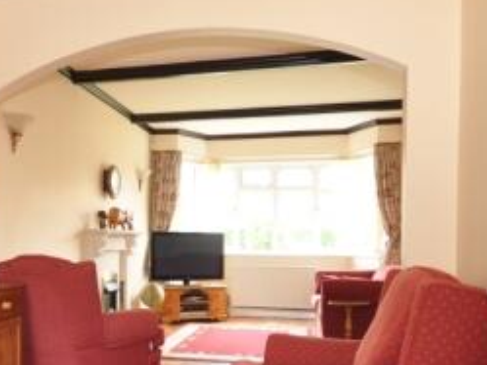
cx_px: 149
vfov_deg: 37.3
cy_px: 246
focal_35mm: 38
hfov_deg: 47.8
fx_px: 535
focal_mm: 10
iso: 200
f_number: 4
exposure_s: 1/5
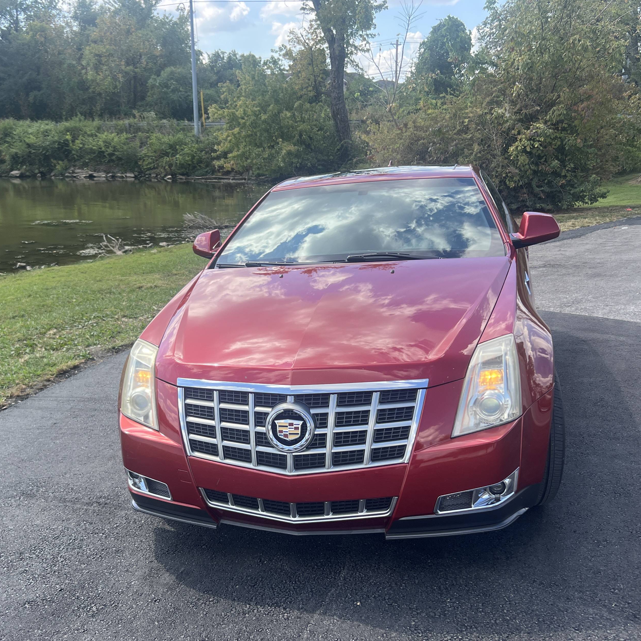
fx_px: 775
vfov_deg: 44.7
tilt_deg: -18.0
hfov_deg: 44.7
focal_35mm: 37
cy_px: 382
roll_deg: +0.9
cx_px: 264
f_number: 1.5
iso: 50
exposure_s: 1/1183
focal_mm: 5.7
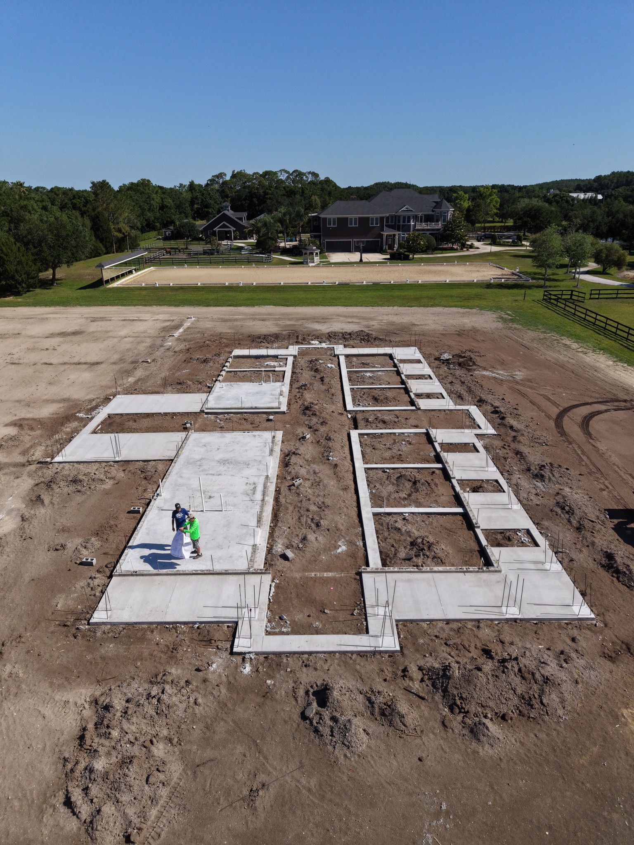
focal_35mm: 24
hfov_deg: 56.8
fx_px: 586
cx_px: 317
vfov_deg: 71.6
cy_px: 422
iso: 120
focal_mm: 8.67
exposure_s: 1/180
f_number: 1.8
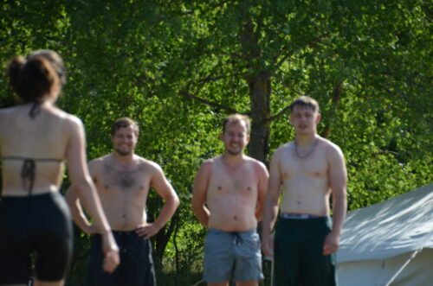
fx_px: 3330
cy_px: 143
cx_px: 216
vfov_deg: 4.9
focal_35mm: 278
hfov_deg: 7.4
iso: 220
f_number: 6.3
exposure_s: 1/500
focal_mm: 185
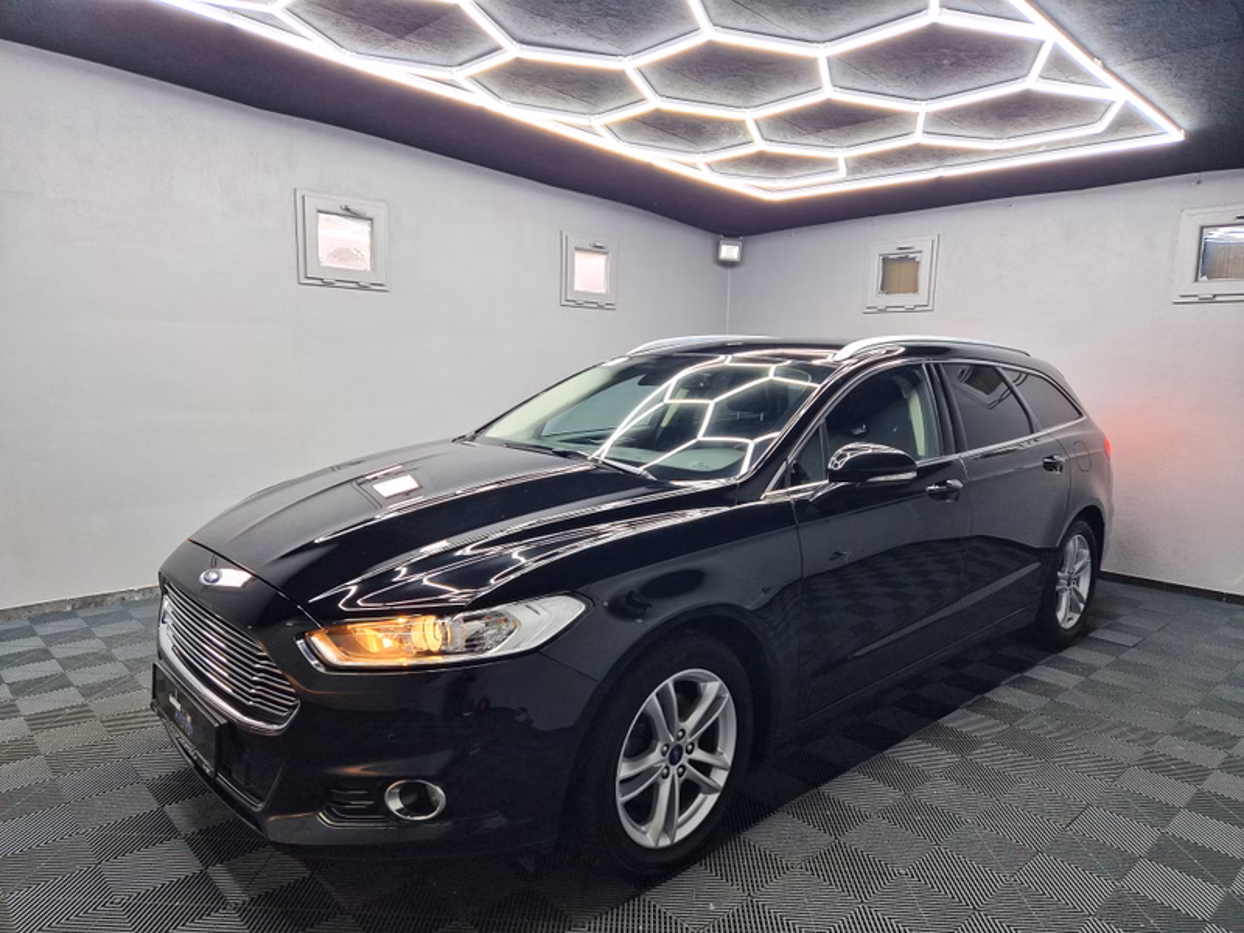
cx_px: 622
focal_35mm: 23
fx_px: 827
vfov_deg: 58.9
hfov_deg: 73.9
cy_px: 466
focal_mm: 5.4
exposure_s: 1/50
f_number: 1.8
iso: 64
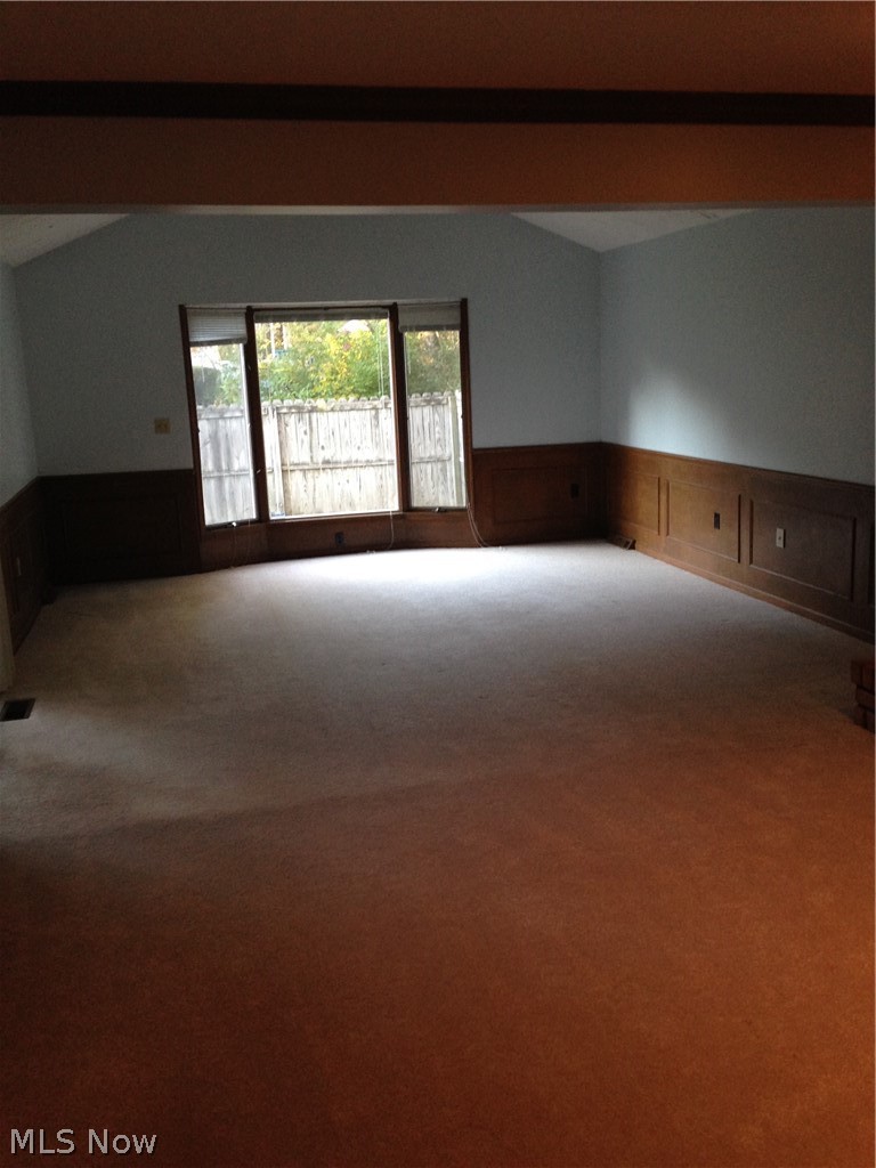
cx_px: 438
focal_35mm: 33
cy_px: 584
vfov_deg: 55.4
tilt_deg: -10.3
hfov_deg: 42.9
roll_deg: +0.2
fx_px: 1113
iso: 125
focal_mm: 4.12
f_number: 2.4
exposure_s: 1/20
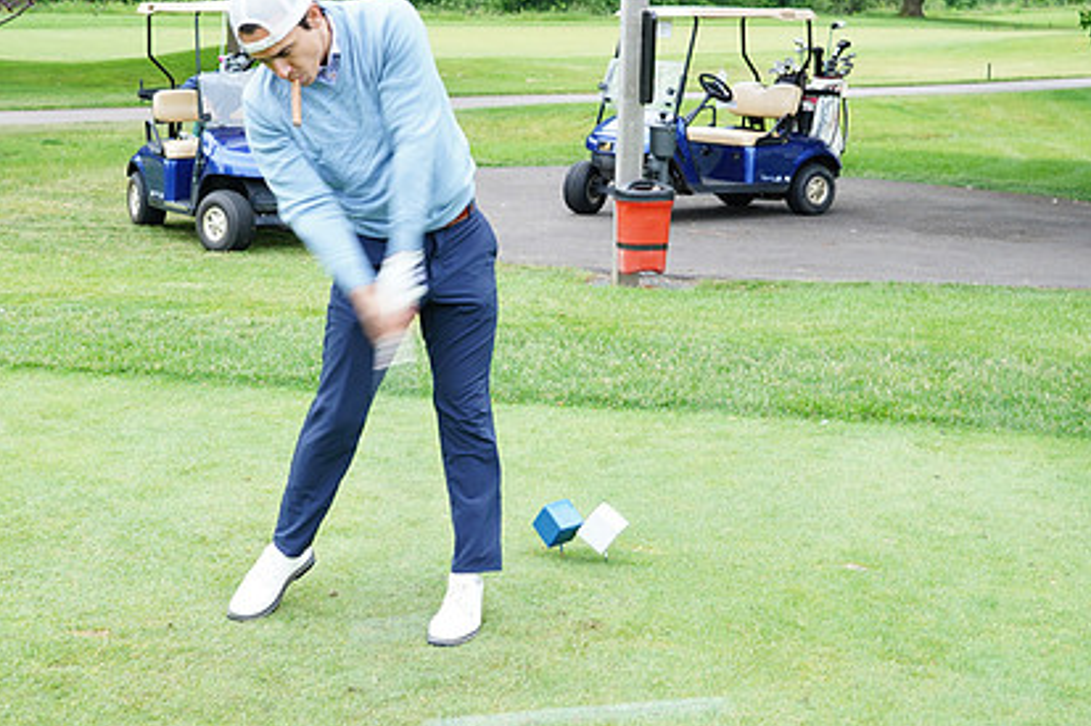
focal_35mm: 59
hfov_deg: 33.9
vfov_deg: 23.0
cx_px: 510
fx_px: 1787
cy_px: 374
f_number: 7.1
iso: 250
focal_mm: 42
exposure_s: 1/100
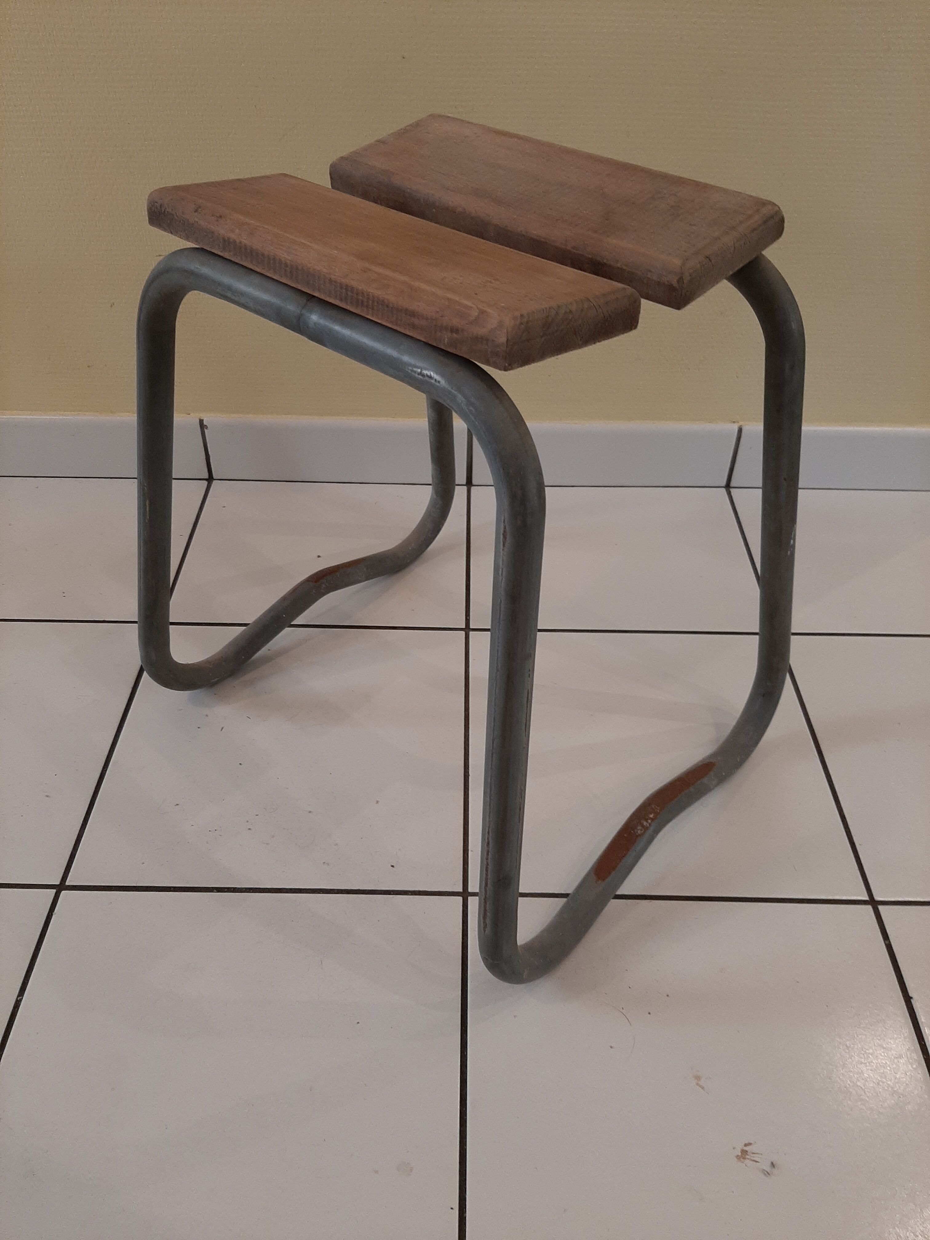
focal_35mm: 26
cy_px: 620
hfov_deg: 53.1
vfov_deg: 67.3
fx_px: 931
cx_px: 465
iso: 80
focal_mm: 3.93
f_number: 1.7
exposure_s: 1/50
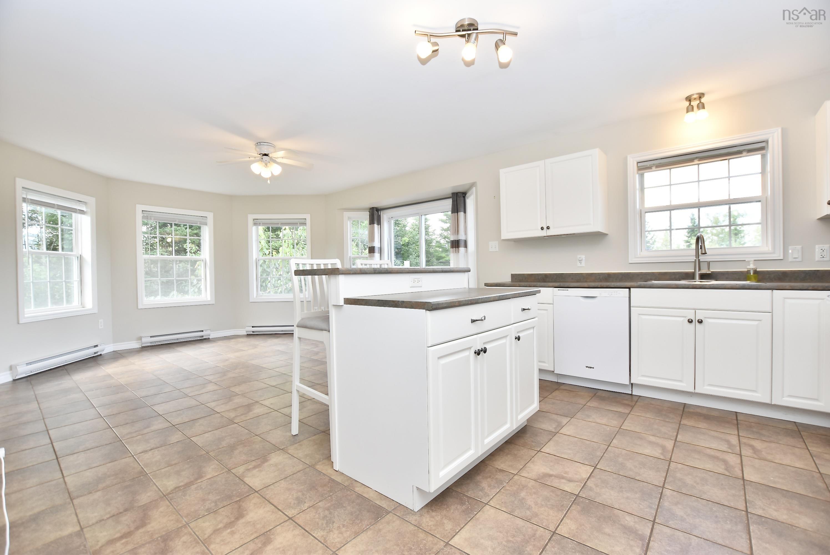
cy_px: 278
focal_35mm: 15
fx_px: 346
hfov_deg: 100.3
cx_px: 415
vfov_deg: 77.4
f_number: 4.8
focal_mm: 10
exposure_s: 1/90
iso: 200
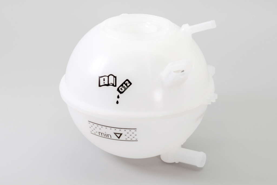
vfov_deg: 10.7
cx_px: 140
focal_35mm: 128
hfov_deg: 16.0
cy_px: 93
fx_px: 983
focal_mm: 105
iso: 100
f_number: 27
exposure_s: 1/10
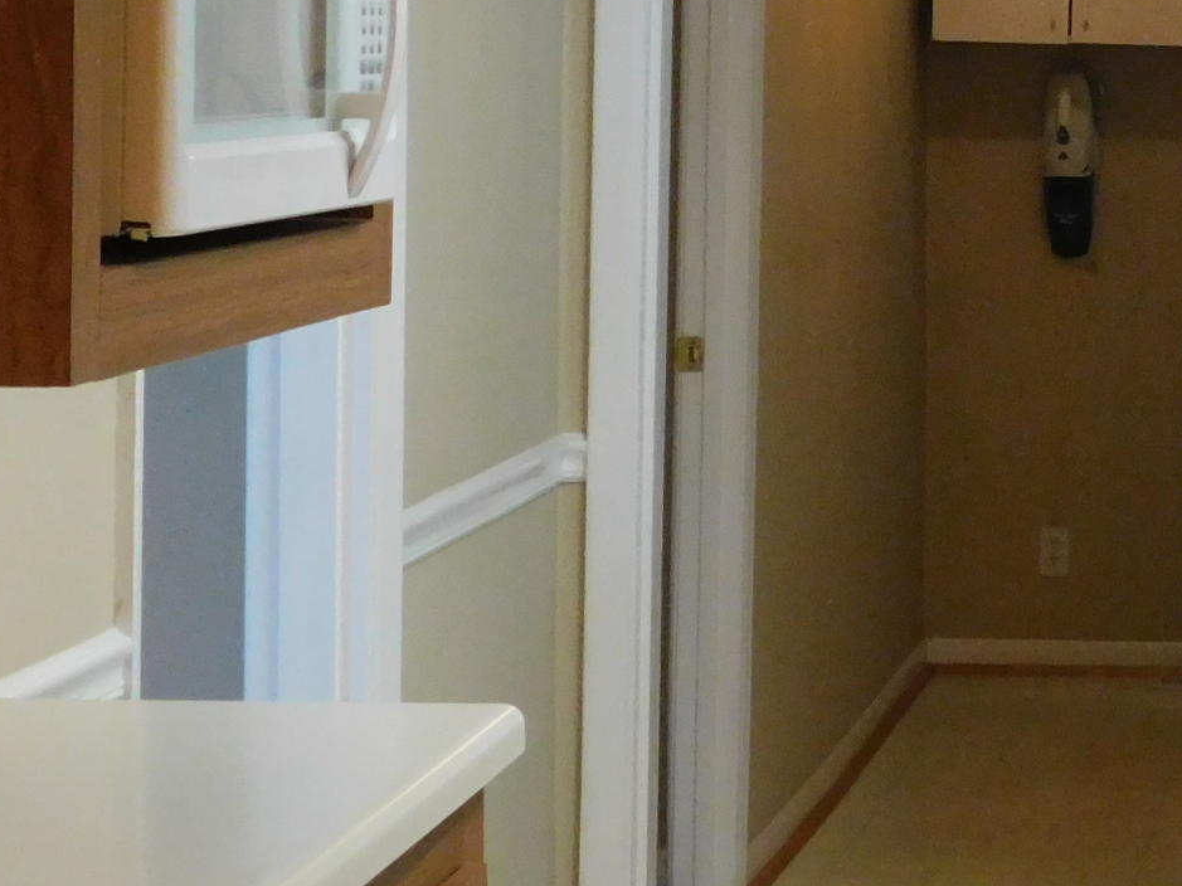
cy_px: 189
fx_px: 3926
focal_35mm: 115
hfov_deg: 16.4
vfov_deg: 12.8
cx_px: 1450
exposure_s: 1/25
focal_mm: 6.3
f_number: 3.5
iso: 400
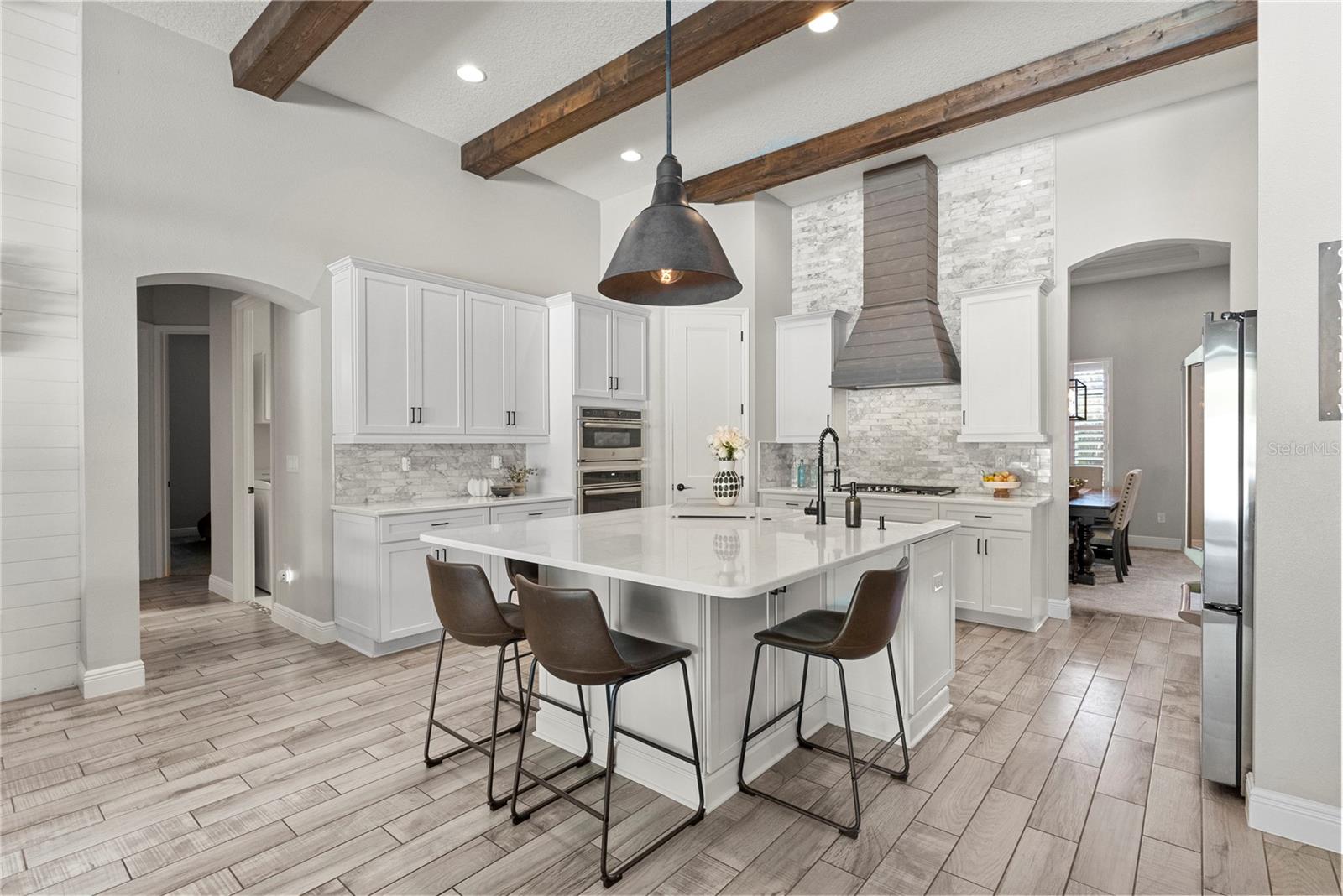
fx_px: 634
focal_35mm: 17
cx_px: 672
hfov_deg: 93.3
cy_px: 448
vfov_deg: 70.5
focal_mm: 17
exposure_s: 1/10
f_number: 9
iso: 2000
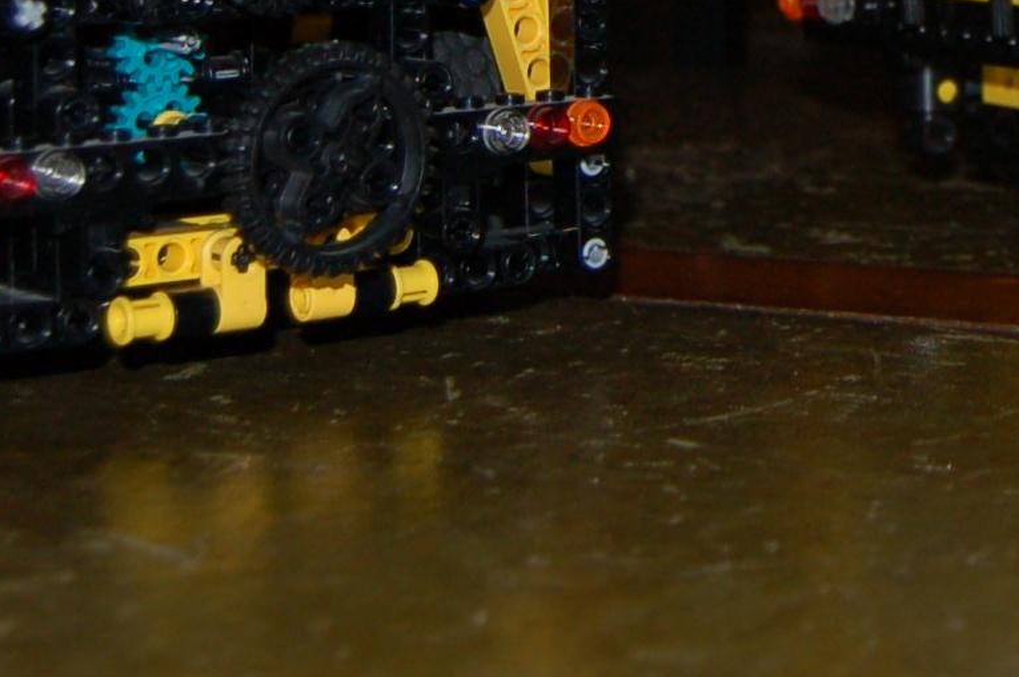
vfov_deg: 11.0
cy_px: -461
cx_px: 1309
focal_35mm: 118
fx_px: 3336
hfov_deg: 16.5
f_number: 3.8
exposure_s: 1/60
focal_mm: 20
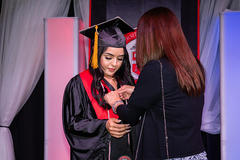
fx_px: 703
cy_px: 90
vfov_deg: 13.0
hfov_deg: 19.4
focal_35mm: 105
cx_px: 102
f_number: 5.6
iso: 800
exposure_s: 1/160
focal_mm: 70
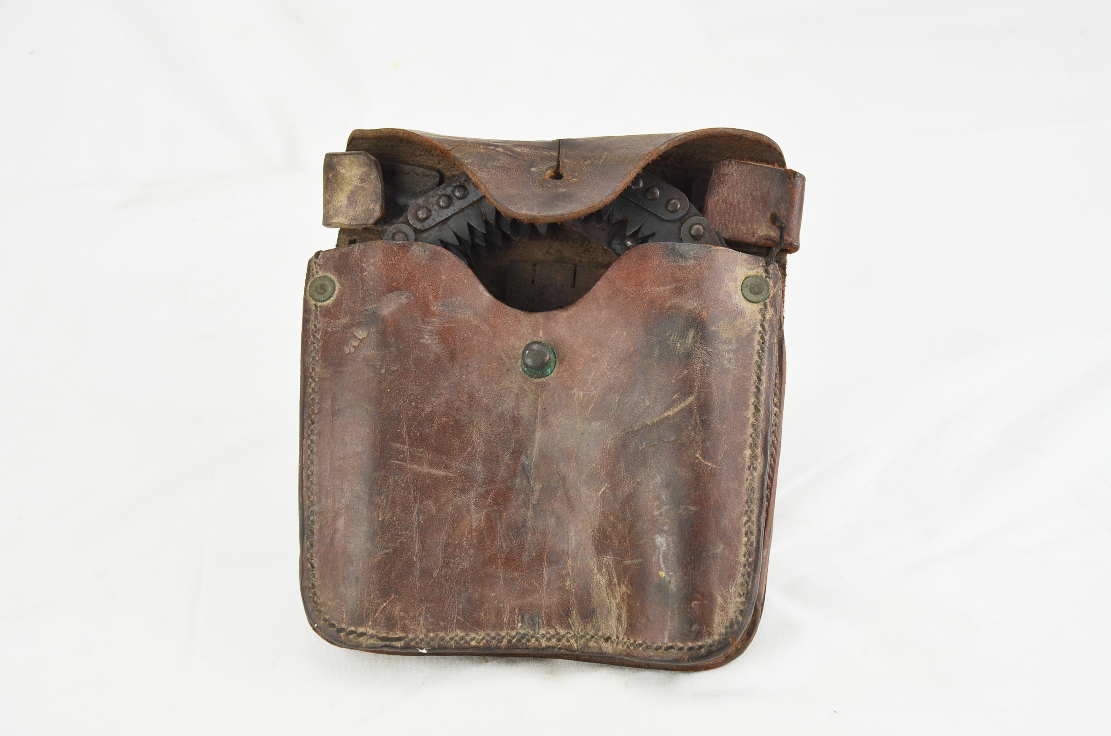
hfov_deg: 37.9
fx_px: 1617
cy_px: 368
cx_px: 556
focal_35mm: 52
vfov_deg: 25.6
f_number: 5.6
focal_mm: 35
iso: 320
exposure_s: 1/125
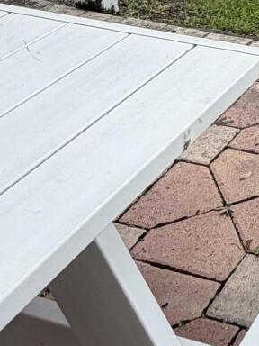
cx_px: 437
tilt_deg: -13.3
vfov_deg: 23.6
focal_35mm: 73
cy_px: -101
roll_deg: -2.8
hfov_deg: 17.2
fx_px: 728
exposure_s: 1/531
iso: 40
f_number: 2.2
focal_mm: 2.22
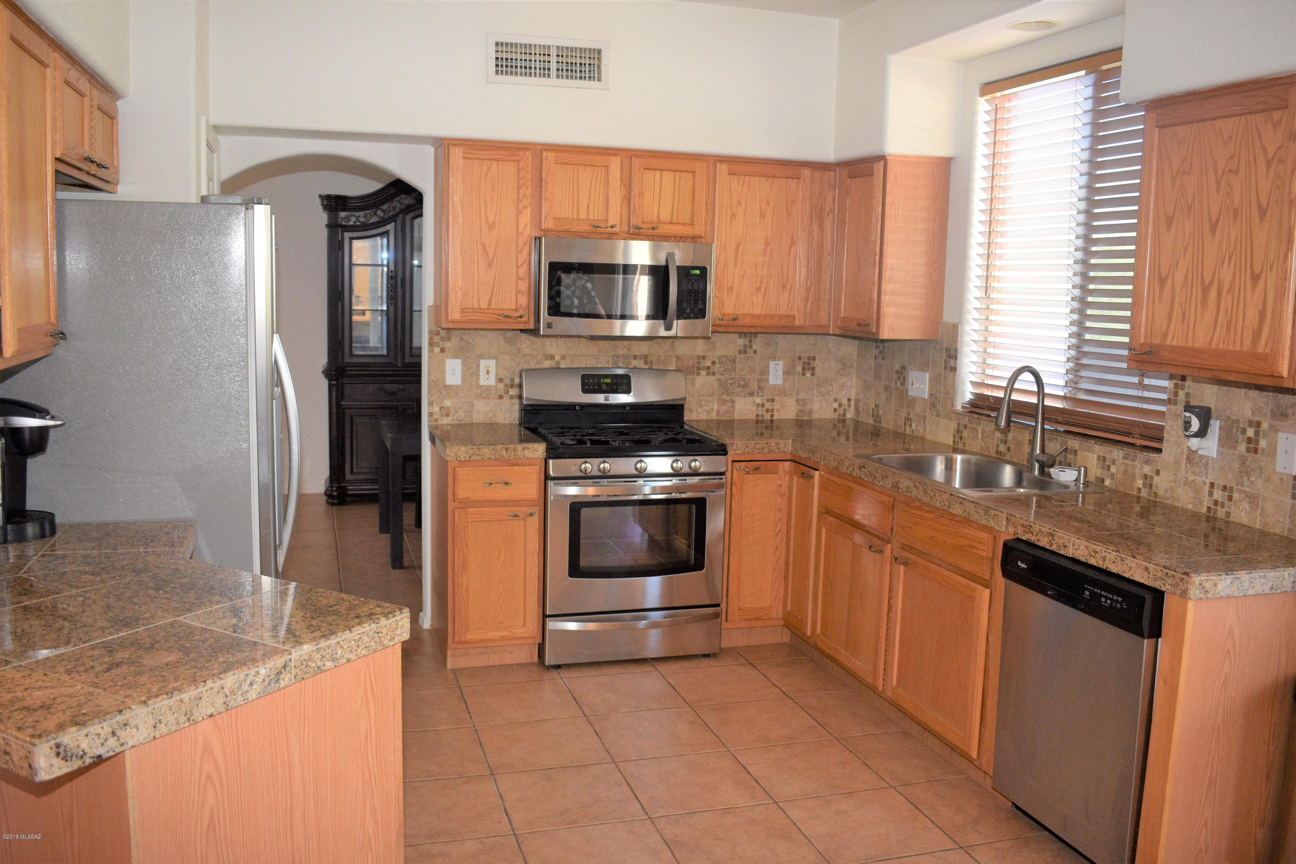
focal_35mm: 30
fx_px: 1080
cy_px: 432
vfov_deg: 43.6
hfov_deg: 61.9
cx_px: 648
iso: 900
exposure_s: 1/60
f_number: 4
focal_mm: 20
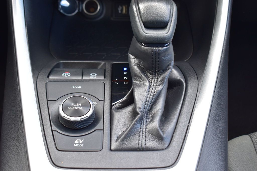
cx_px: 128
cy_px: 86
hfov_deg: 35.1
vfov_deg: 23.8
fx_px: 407
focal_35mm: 57
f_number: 7.1
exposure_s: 1/25
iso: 400
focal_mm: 38
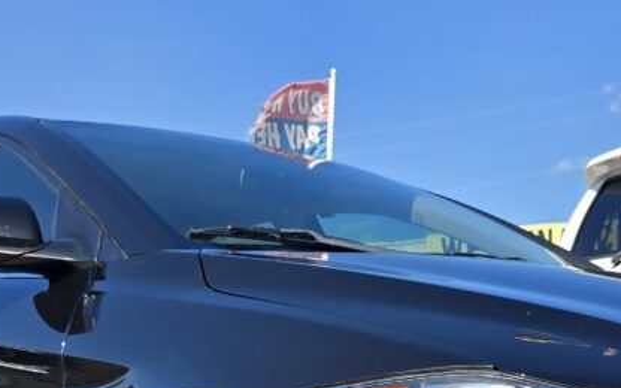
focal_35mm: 60
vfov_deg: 20.6
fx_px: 1015
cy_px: 428
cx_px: 408
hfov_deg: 33.7
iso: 12
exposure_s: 1/792
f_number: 1.7
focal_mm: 6.3
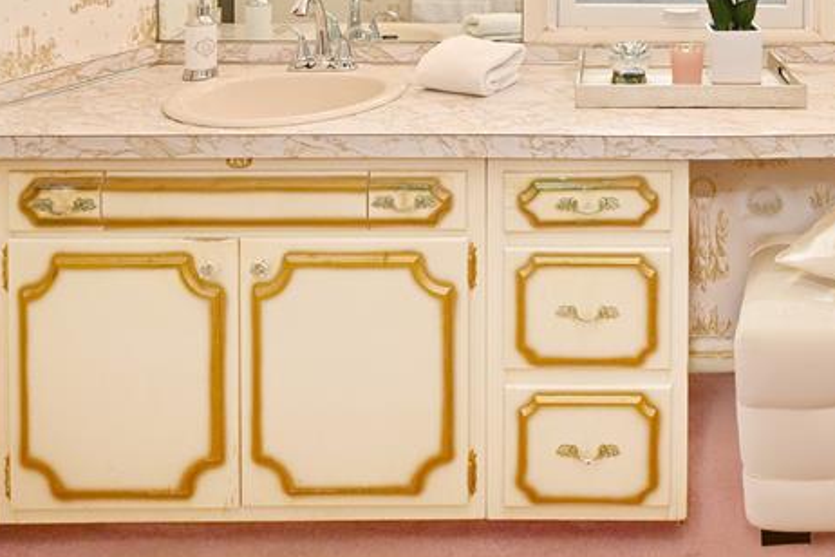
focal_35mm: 31
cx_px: 631
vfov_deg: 36.6
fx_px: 719
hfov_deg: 57.1
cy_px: -38
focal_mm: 14
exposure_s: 1/60
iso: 800
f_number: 10
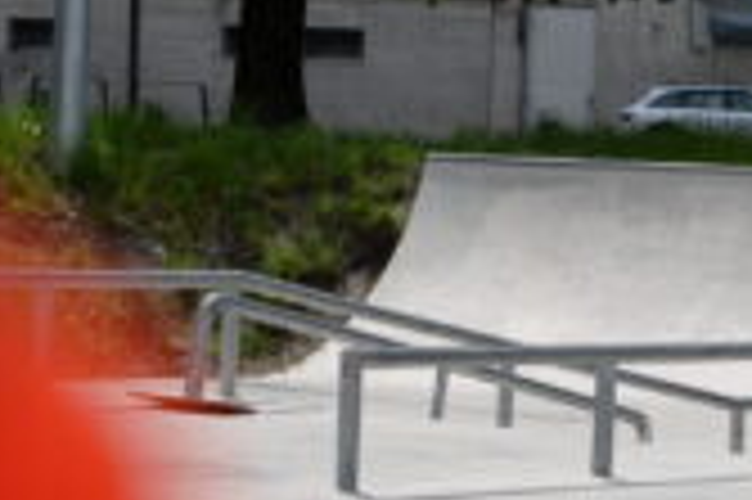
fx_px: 4132
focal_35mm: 198
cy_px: 356
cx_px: 793
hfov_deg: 10.3
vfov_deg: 6.9
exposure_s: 1/3200
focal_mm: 55
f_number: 5
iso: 250
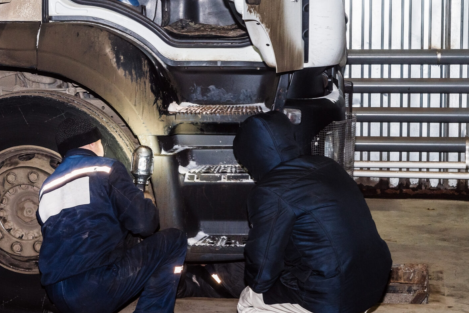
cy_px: 121
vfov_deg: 13.7
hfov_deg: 20.2
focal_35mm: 100
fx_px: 1303
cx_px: 97
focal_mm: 55
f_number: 8
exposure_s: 1/80
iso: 400
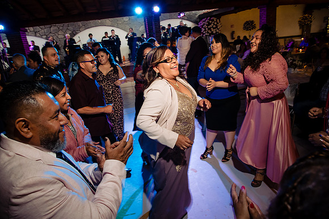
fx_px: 219
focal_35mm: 24
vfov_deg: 53.2
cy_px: 110
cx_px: 164
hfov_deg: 73.7
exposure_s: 1/50
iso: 2000
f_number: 7.1
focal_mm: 24
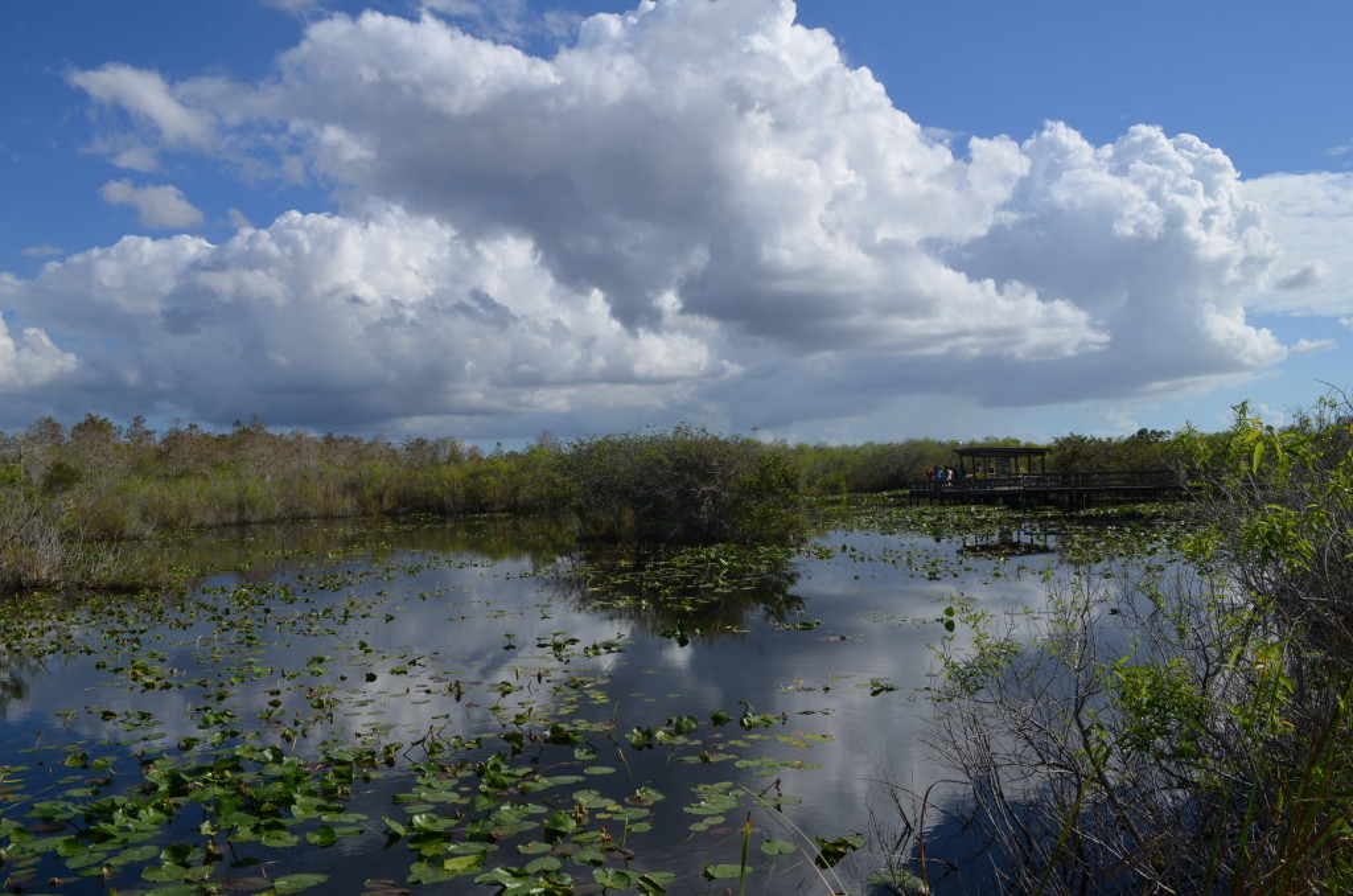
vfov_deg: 47.7
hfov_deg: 67.5
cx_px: 676
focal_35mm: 27
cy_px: 448
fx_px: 1013
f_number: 9
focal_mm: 18
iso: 100
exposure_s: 1/320
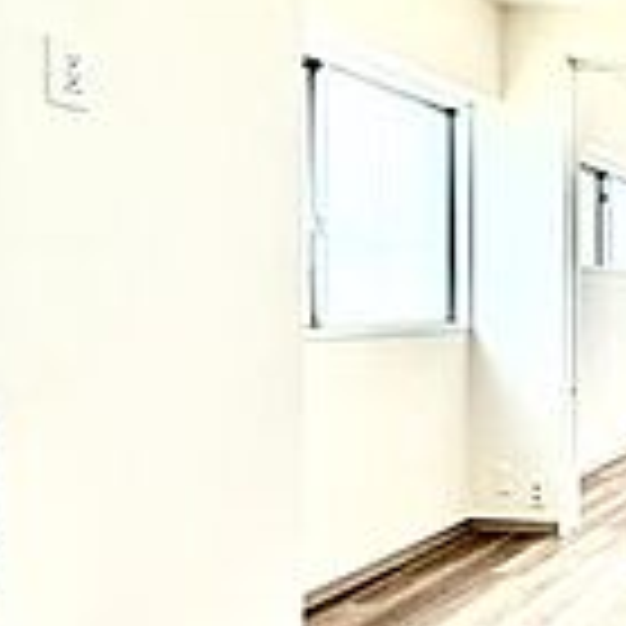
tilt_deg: -0.4
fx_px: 818
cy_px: 306
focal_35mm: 40
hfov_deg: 31.3
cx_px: 833
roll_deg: +0.0
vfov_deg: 41.9
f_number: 2.2
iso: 80
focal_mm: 2.22
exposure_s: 1/100
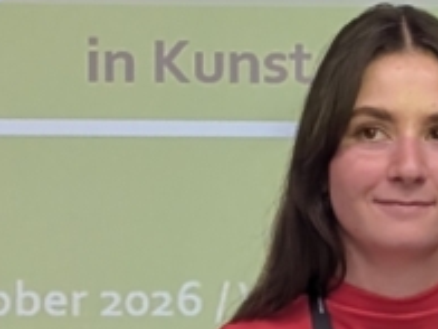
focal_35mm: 300
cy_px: 128
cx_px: 548
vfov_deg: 5.0
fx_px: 3796
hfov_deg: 6.6
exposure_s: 1/120
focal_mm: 6.9
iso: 144
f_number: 1.68
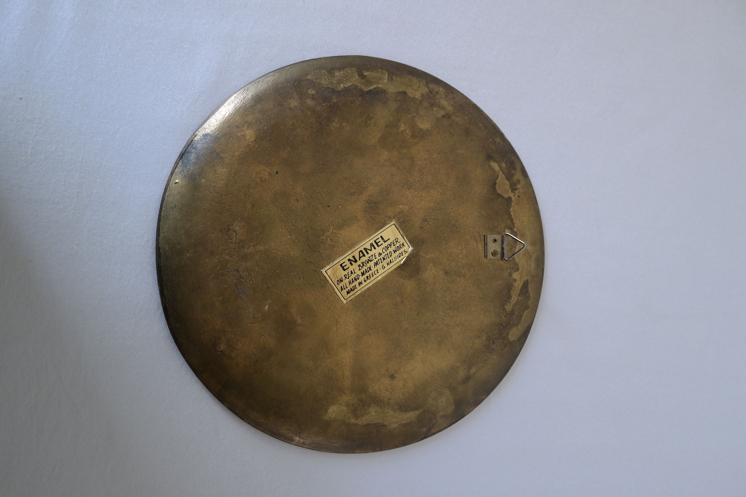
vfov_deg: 43.6
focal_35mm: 30
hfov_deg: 61.9
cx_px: 373
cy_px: 248
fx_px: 622
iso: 200
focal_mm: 20
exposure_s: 1/40
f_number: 3.5
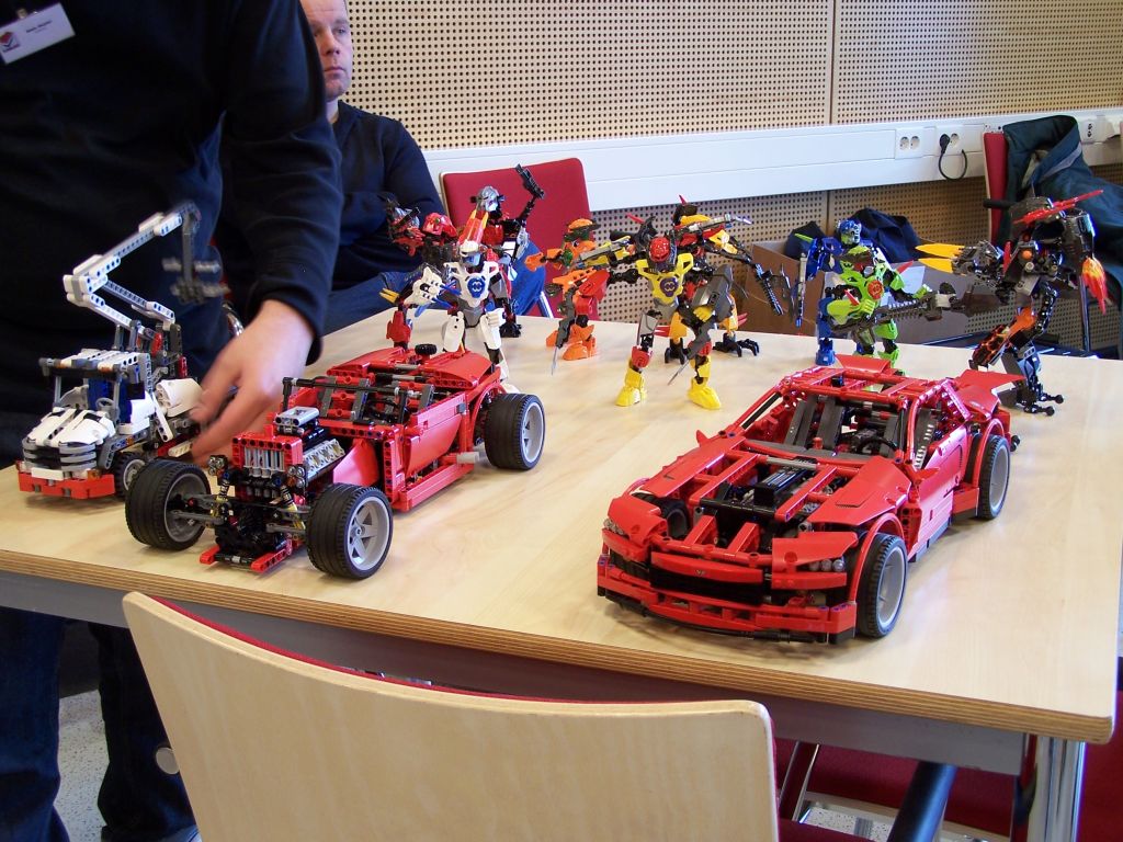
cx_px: 562
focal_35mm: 48
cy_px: 421
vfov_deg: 30.3
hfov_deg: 39.7
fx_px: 1557
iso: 80
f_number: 3
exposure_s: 1/10
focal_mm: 8
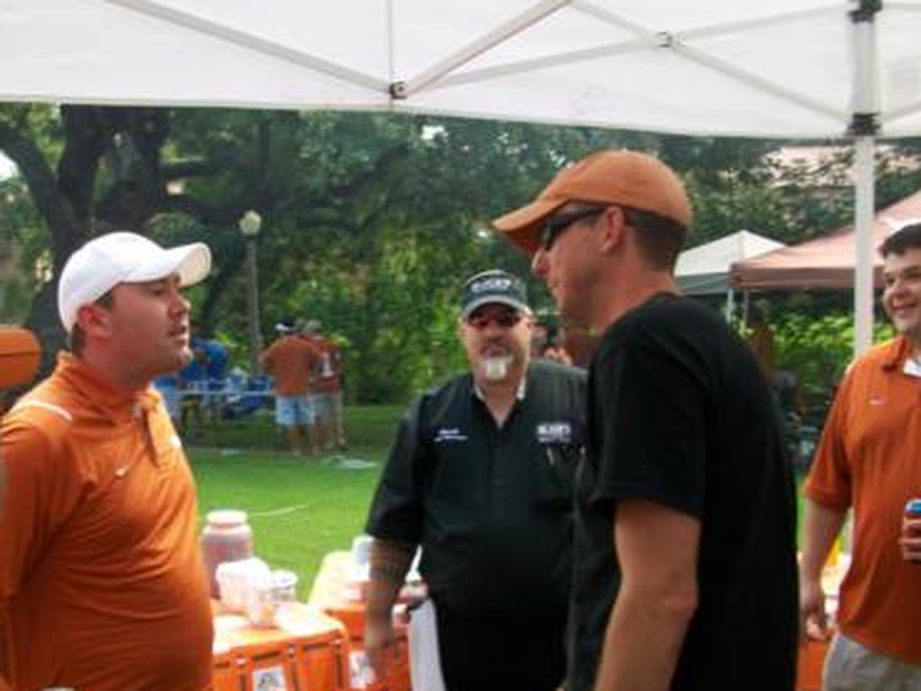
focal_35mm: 43
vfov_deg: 33.6
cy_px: 355
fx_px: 1144
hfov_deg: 43.7
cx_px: 374
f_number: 2.8
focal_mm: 5.7
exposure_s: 1/100
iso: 64
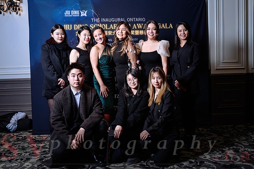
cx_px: 136
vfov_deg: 36.6
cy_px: 76
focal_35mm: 36
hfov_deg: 52.8
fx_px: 256
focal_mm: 32
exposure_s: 1/100
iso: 400
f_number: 4
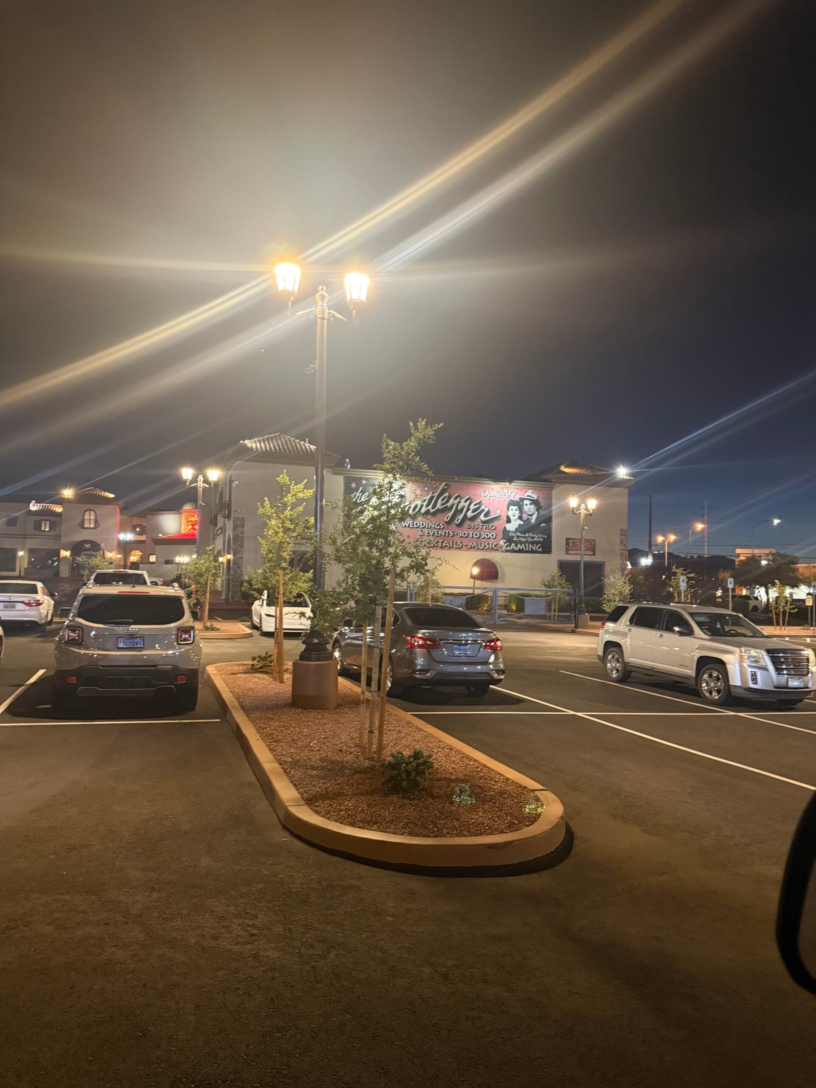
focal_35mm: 24
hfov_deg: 56.8
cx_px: 408
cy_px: 544
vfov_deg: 71.6
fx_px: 754
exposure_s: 1/30
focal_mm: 6.76
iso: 800
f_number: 1.78
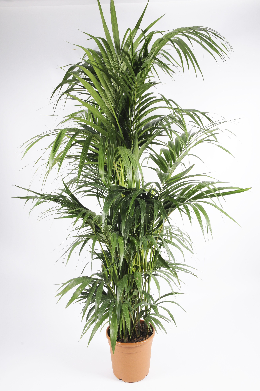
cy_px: 196
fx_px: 358
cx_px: 130
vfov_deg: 57.3
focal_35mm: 33
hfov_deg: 39.9
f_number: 13
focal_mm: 22
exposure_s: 1/125
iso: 250
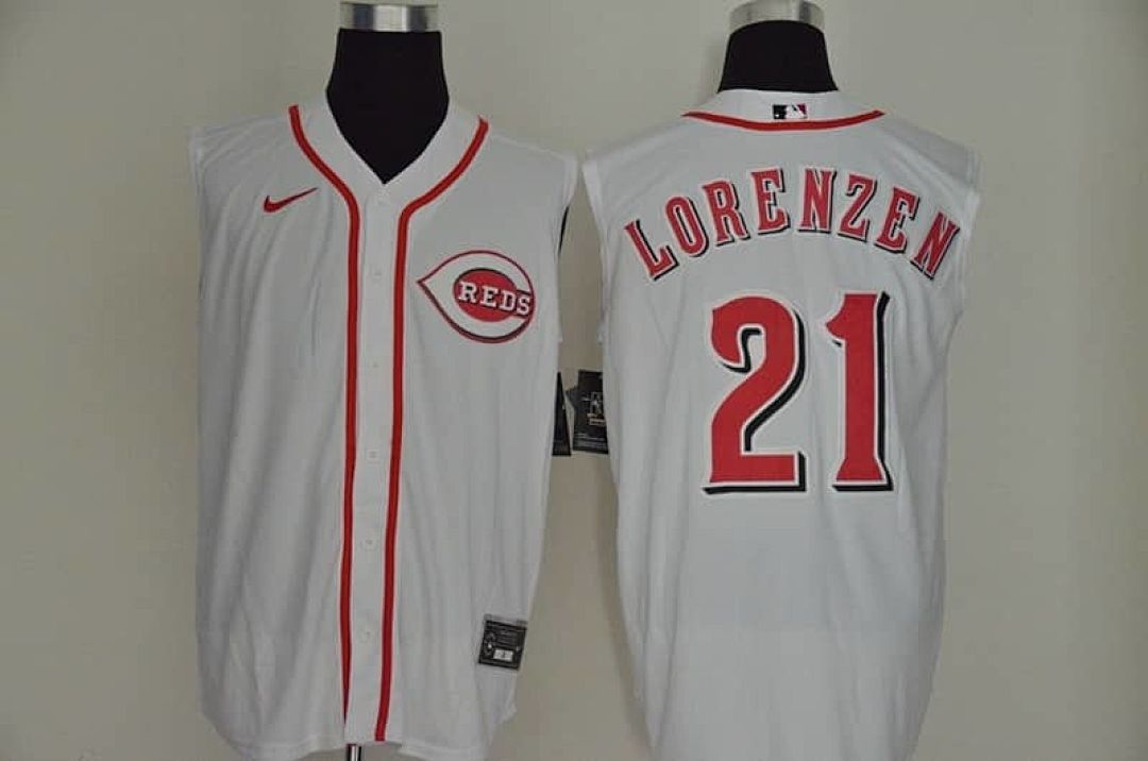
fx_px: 2387
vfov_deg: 18.1
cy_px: 380
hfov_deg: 27.0
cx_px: 574
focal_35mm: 75
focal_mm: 50
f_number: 4.8
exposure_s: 1/80
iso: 4000
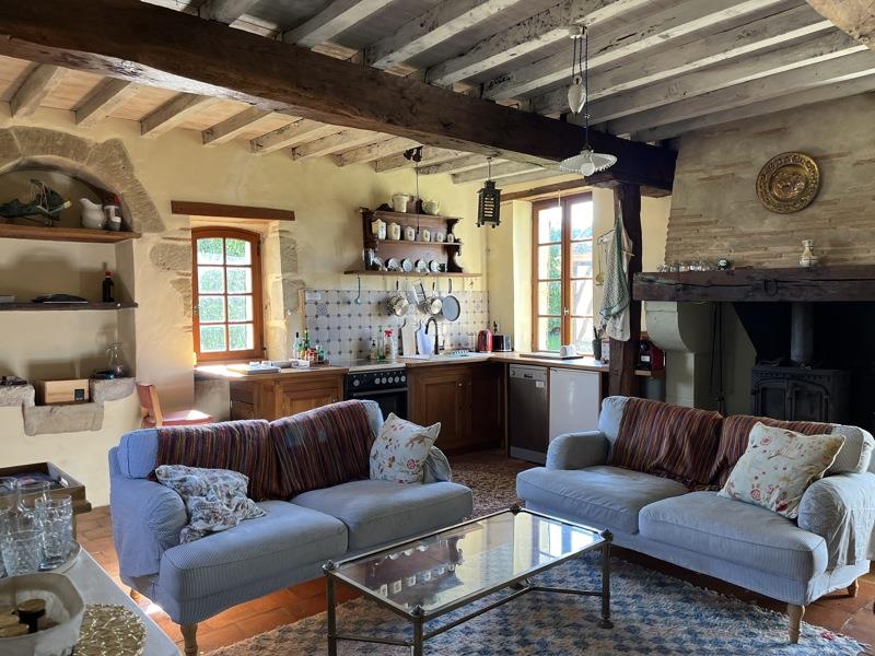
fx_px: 657
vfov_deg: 53.1
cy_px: 328
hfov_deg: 67.3
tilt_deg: -2.6
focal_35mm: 26
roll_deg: -0.6
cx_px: 438
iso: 125
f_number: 1.6
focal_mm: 5.1
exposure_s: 1/107
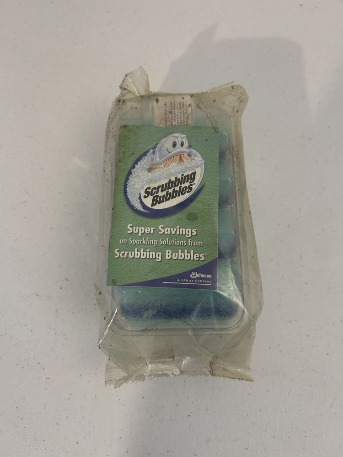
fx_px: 344
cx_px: 172
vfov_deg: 67.3
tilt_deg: -73.2
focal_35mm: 26
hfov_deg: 53.1
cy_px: 228
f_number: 1.5
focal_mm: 5.7
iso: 200
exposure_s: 1/60
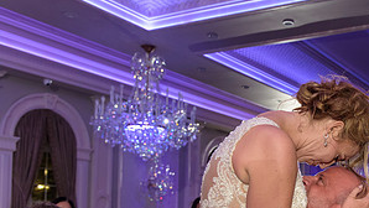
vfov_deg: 21.2
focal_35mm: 55
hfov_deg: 35.9
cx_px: 319
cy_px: 199
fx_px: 538
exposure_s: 1/125
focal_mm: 27
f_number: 3.2
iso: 1600
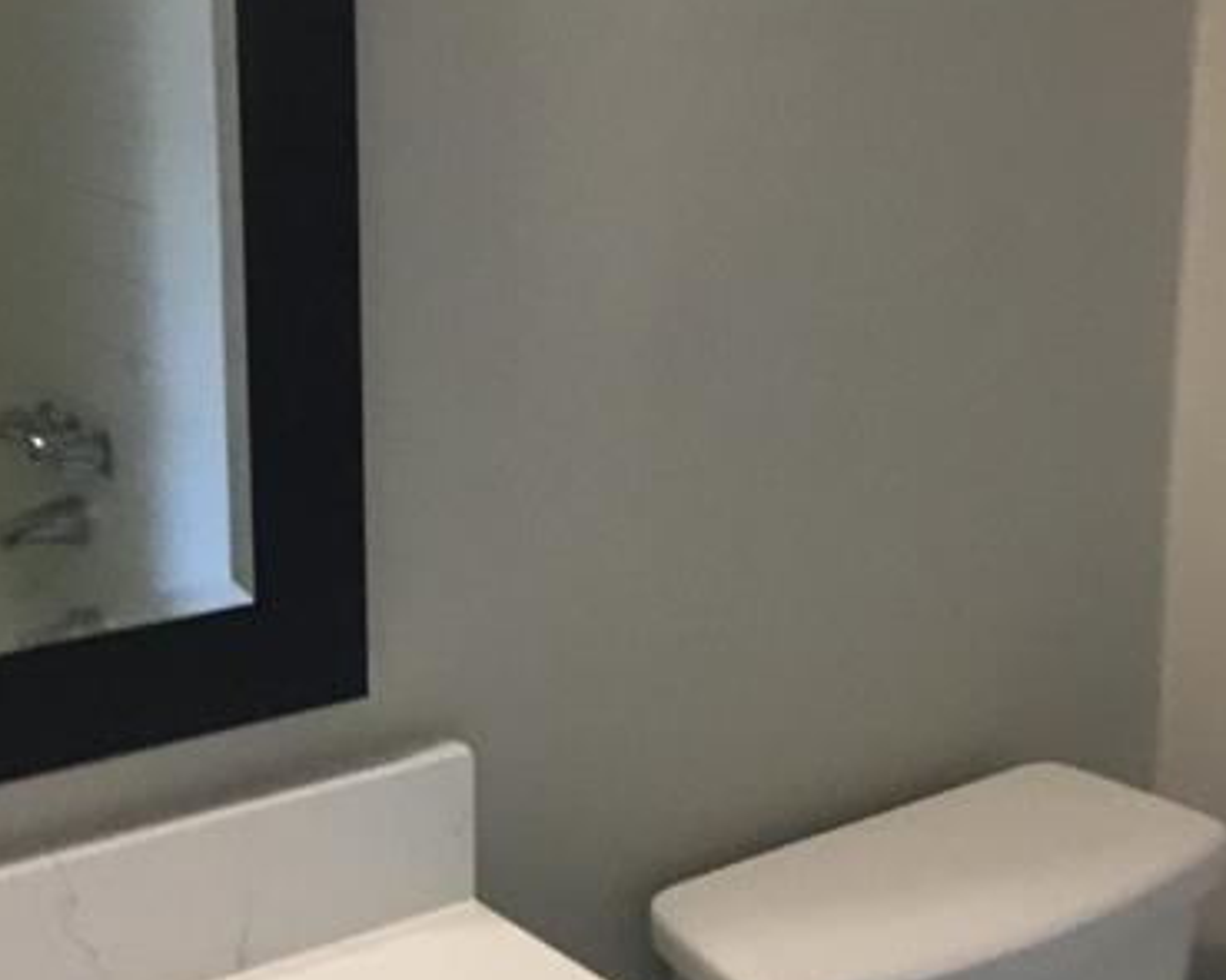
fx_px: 2285
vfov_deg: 24.2
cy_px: 439
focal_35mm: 63
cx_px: 492
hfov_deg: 30.0
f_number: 2.4
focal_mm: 3.3
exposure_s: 1/30
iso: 200
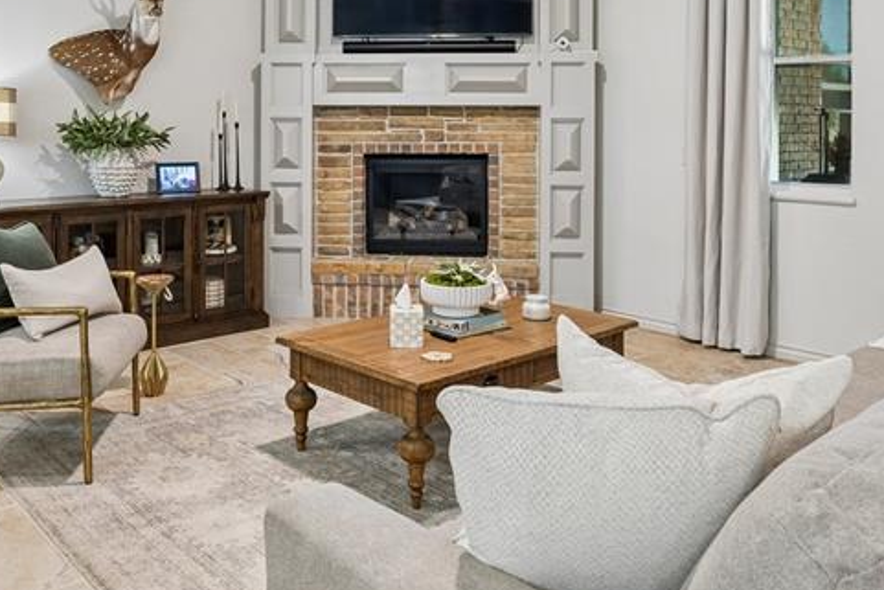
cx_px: 385
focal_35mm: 34
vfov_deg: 37.6
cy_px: 127
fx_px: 835
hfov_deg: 55.6
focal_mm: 16
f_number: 8
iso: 200
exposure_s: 1/4
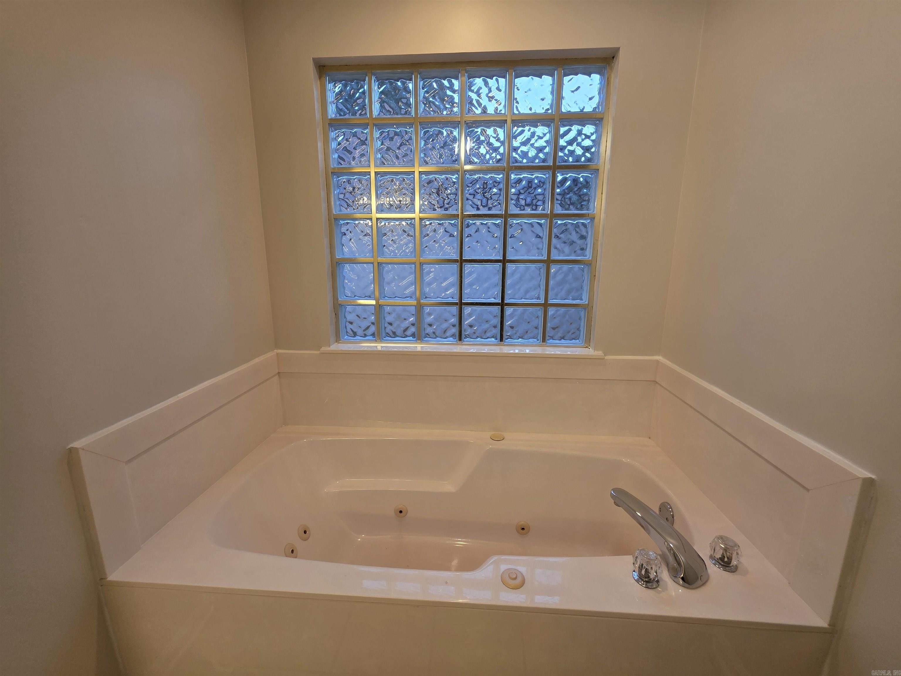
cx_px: 450
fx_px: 338
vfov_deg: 89.9
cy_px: 338
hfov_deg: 106.2
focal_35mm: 13
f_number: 1.9
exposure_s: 1/120
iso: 100
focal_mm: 2.2
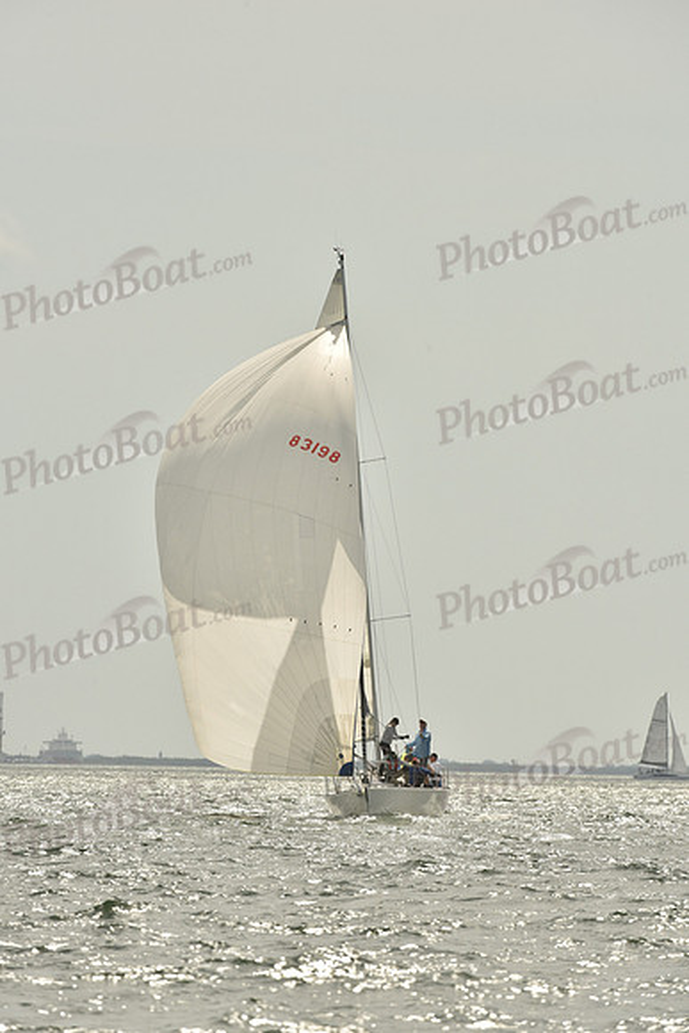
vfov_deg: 5.2
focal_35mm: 400
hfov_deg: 3.4
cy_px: 516
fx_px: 11476
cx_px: 344
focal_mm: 400
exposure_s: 1/1250
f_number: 11
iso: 400
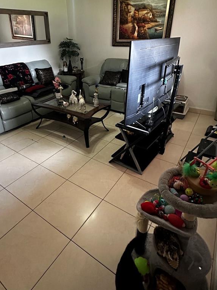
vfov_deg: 75.8
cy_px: 121
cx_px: 92
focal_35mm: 22
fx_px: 184
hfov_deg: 60.8
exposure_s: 1/60
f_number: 2.2
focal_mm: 2.22
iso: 800
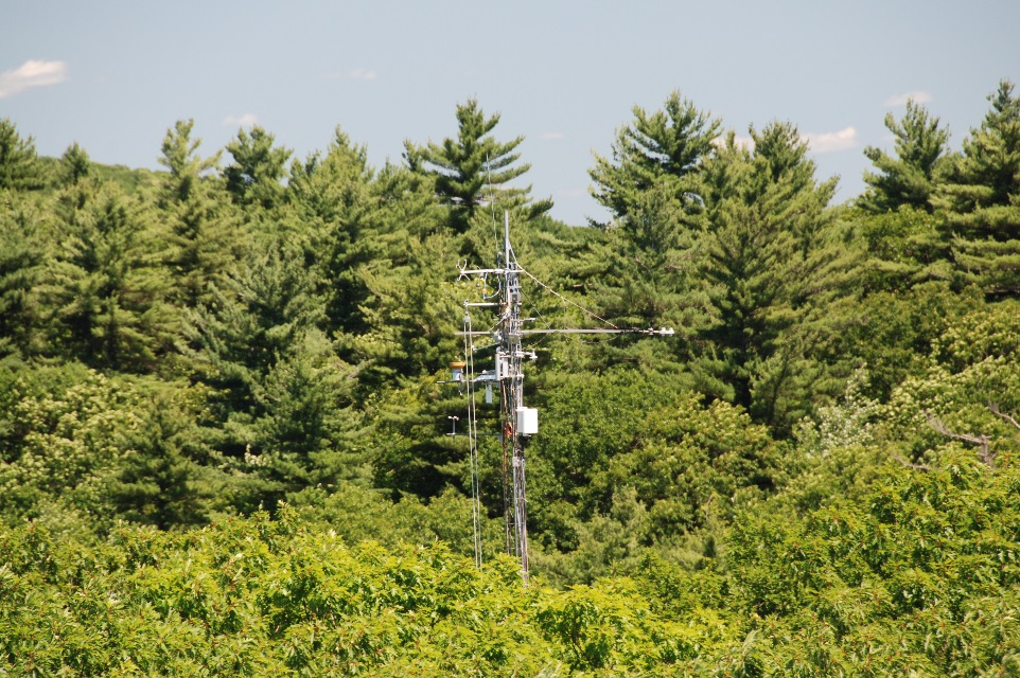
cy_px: 339
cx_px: 510
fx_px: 8494
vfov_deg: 4.6
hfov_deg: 6.9
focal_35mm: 300
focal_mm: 200
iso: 400
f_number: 7.1
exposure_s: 1/125
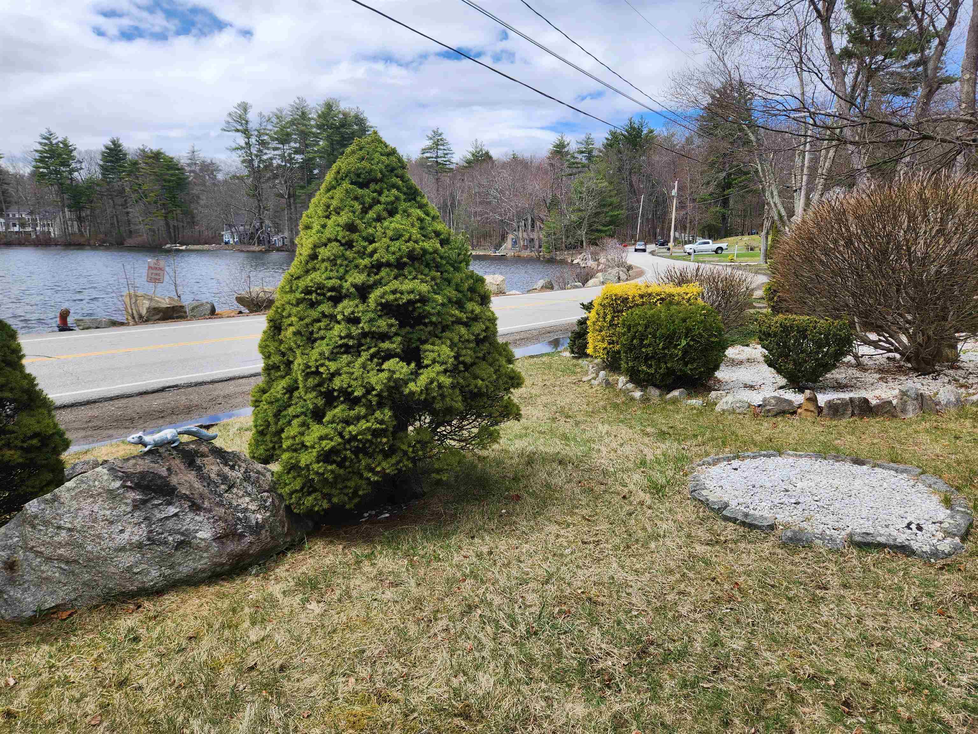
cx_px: 489
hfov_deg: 73.9
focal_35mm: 23
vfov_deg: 58.9
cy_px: 367
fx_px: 650
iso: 20
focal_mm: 5.4
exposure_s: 1/1484
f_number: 1.8
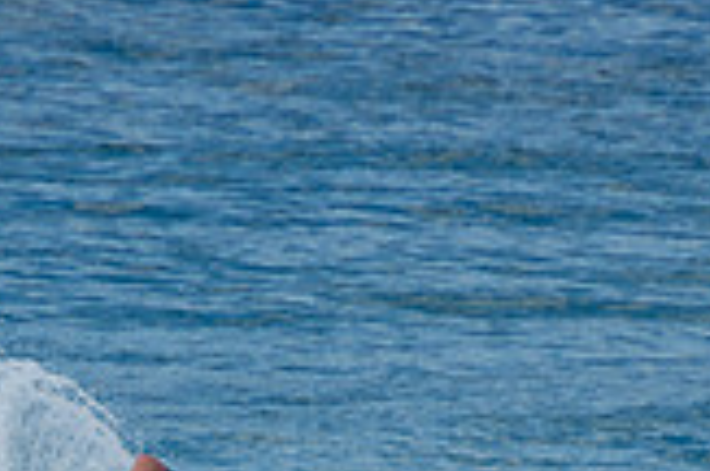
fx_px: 42142
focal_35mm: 2141
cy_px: 617
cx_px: 327
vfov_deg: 0.6
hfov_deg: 1.0
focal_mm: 400
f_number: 5.6
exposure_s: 1/1250
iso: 180
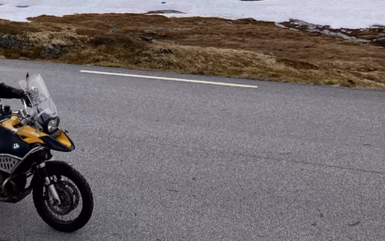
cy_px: -53
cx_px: 4
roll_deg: +0.9
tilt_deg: -7.8
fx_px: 777
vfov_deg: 16.8
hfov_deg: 26.4
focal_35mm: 74
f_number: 1.8
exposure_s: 1/3745
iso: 32
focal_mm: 3.99
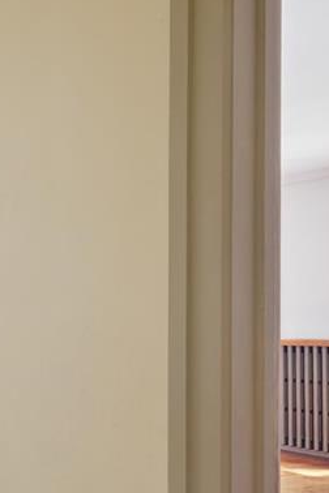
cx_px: -242
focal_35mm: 46
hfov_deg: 21.2
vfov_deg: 42.1
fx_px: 631
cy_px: 332
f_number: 9
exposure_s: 1/1.67
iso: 400
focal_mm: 17
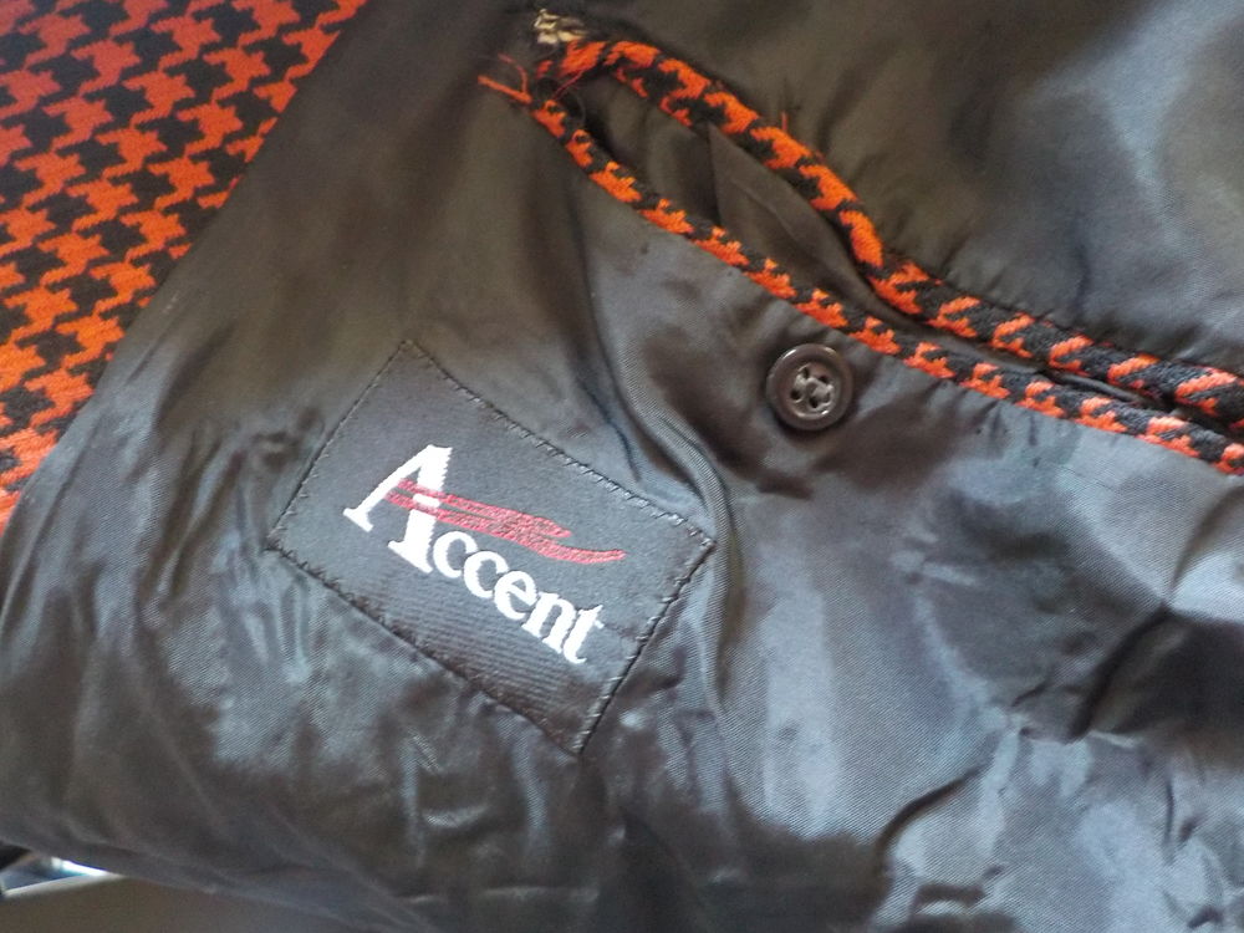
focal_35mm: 30
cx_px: 622
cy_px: 466
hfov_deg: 60.0
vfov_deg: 46.8
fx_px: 1078
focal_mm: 4.1
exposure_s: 1/6
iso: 800
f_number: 3.3
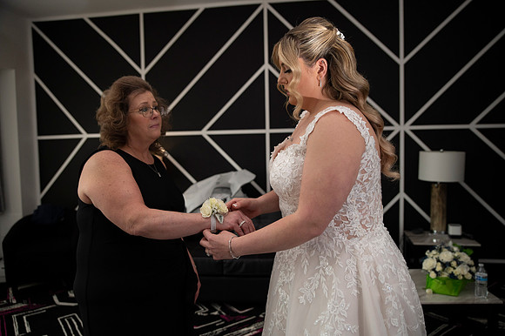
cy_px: 168
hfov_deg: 63.7
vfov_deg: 44.9
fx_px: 407
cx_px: 252
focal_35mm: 29
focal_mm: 29
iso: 1600
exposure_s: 1/1600
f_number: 2.8
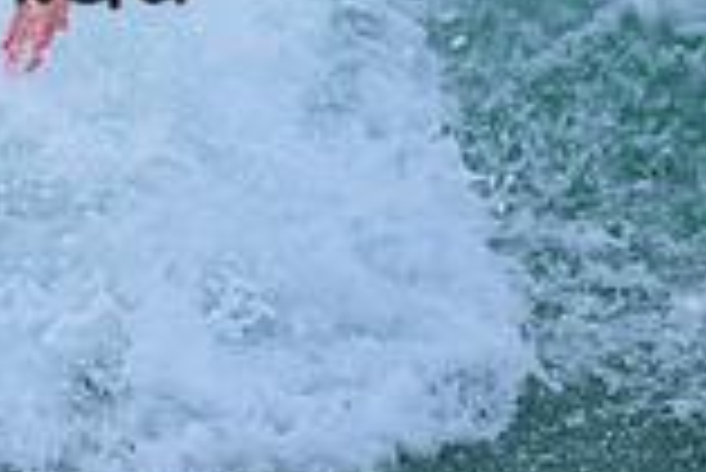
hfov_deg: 0.7
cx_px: -296
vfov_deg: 0.5
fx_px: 58278
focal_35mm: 2969
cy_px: -96
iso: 640
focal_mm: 800
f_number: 6.3
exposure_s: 1/3200
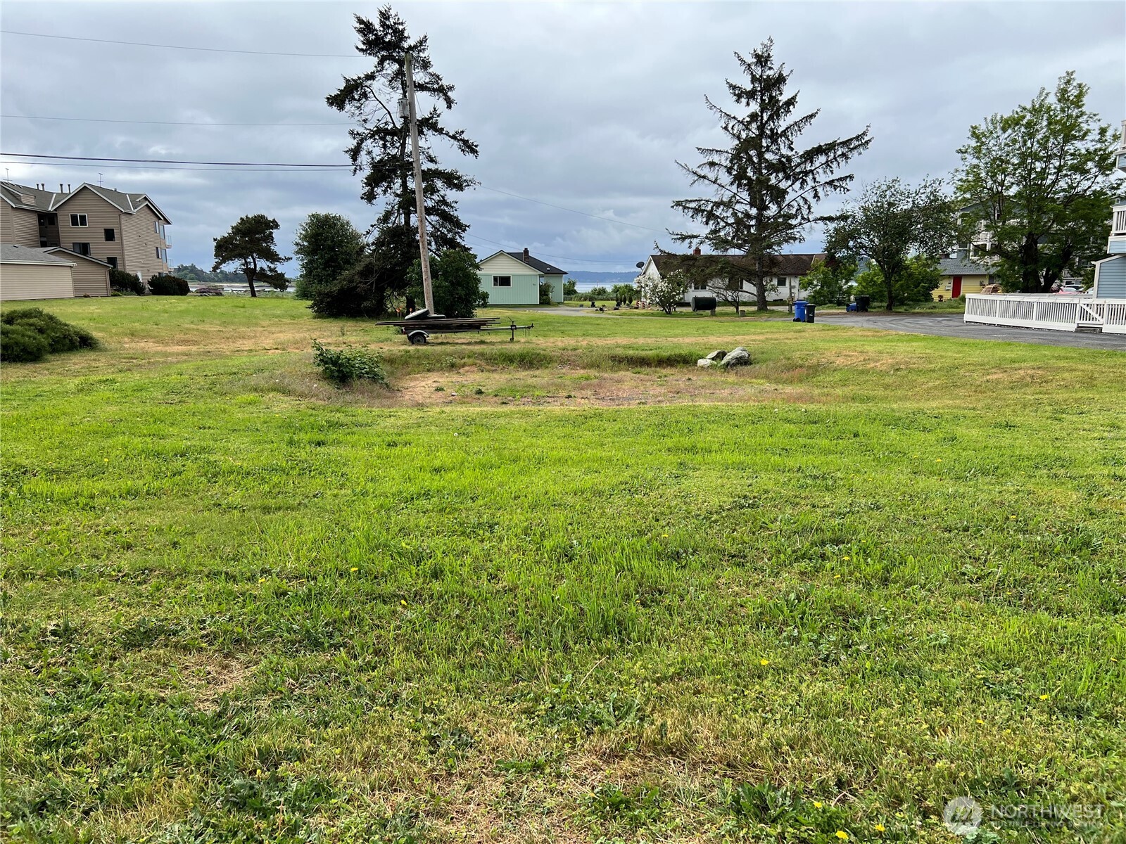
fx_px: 846
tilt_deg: -9.5
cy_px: 422
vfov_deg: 53.1
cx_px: 563
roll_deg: +0.4
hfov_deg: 67.3
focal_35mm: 26
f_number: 1.5
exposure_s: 1/2208
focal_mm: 5.7
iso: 50
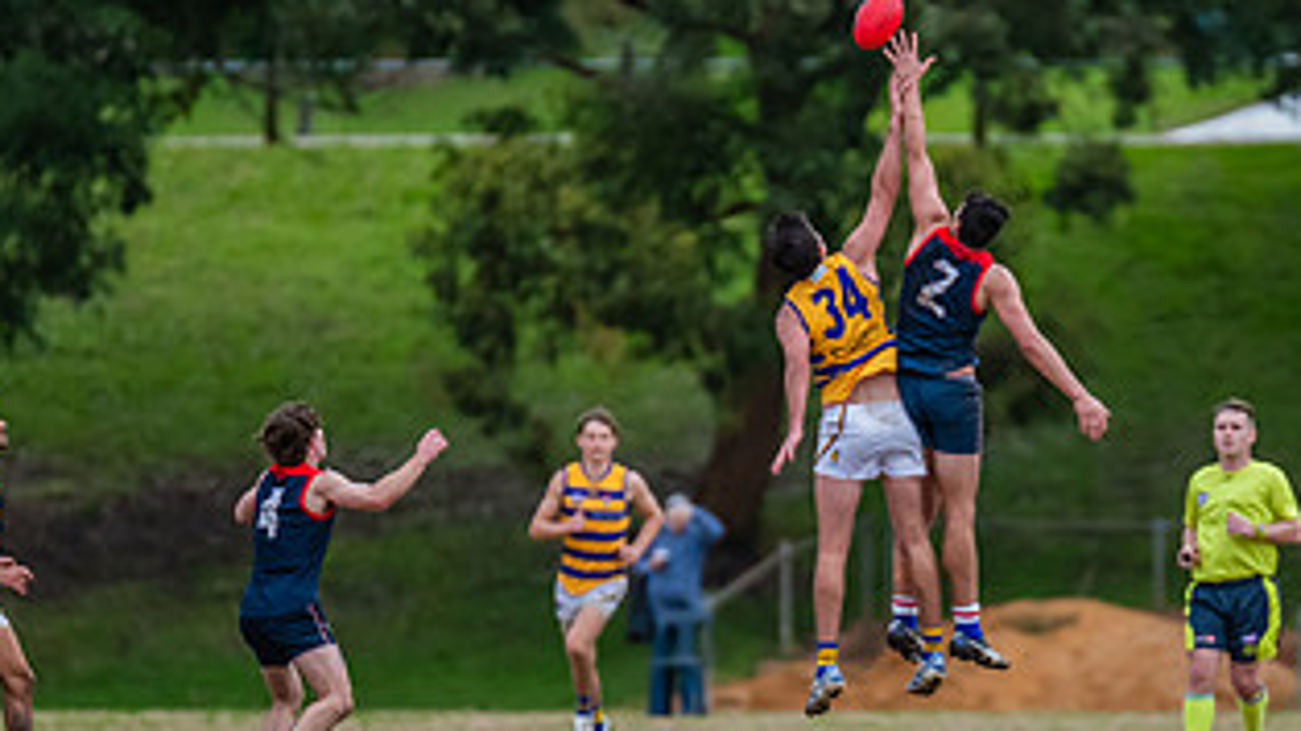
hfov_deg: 3.4
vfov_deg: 1.9
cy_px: 457
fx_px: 22107
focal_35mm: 641
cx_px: 903
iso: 1600
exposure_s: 1/2000
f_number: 2.8
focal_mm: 300
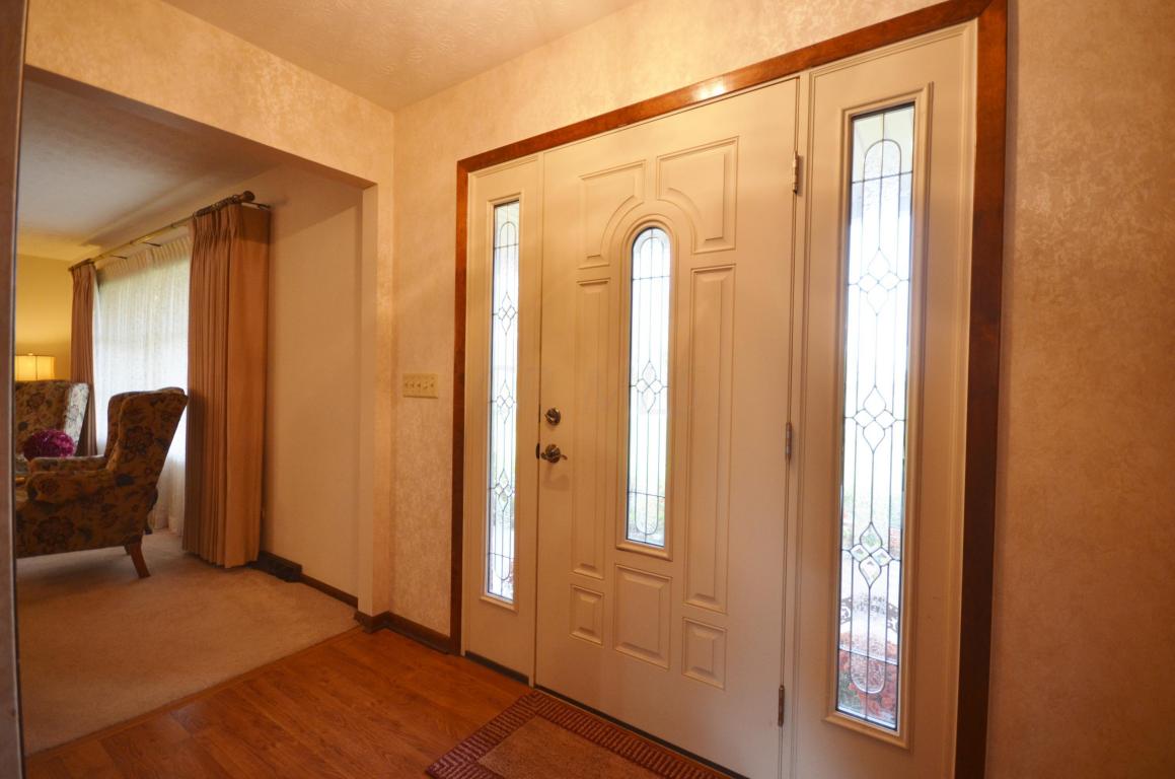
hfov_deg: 100.5
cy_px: 390
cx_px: 588
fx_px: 489
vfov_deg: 77.1
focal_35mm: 15
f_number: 4
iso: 450
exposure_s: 1/60
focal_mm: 10
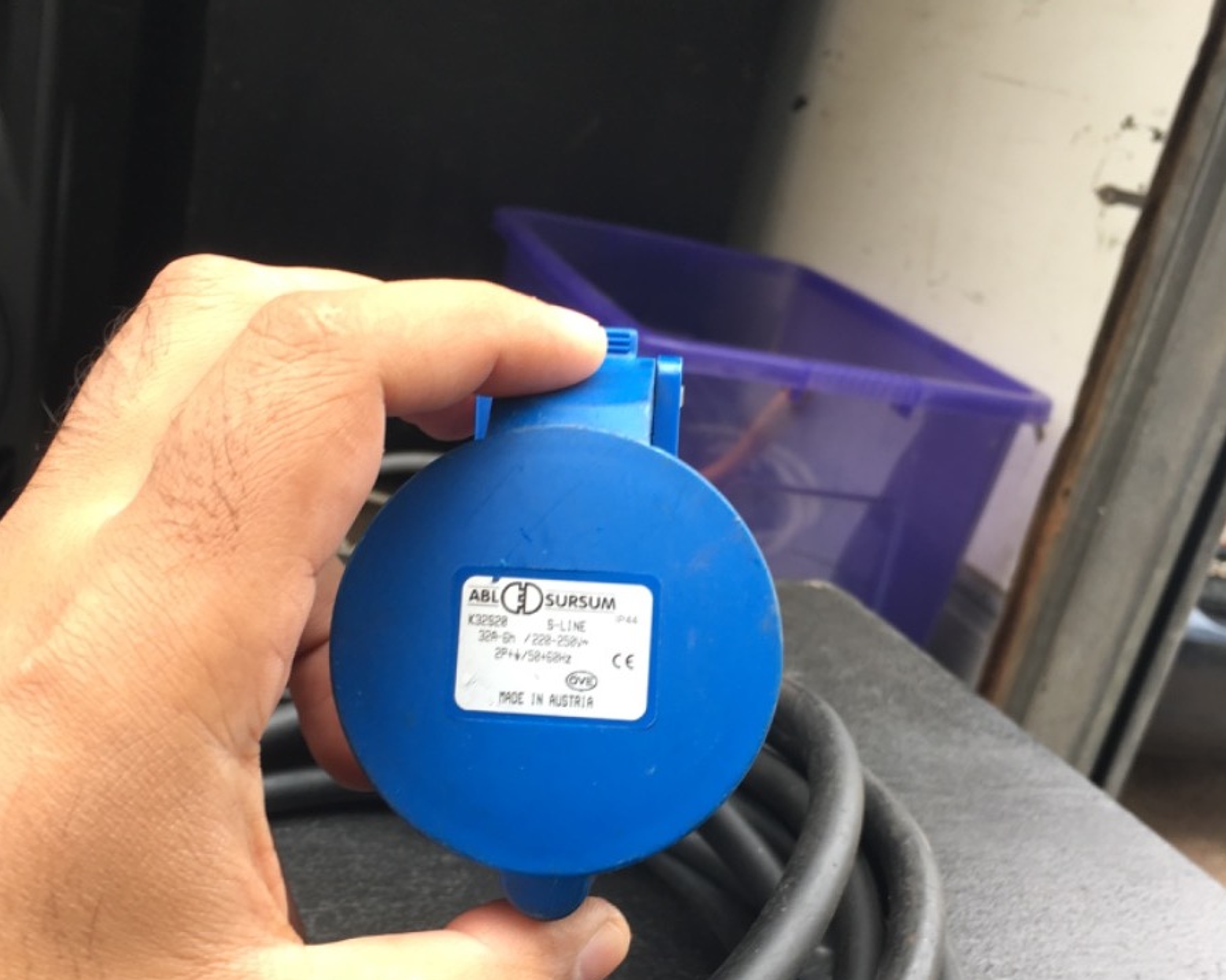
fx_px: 1379
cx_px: 612
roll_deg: -14.9
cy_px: 614
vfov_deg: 38.9
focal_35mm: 38
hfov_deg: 47.9
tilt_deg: -22.3
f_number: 2.2
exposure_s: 1/50
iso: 25
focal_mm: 4.15
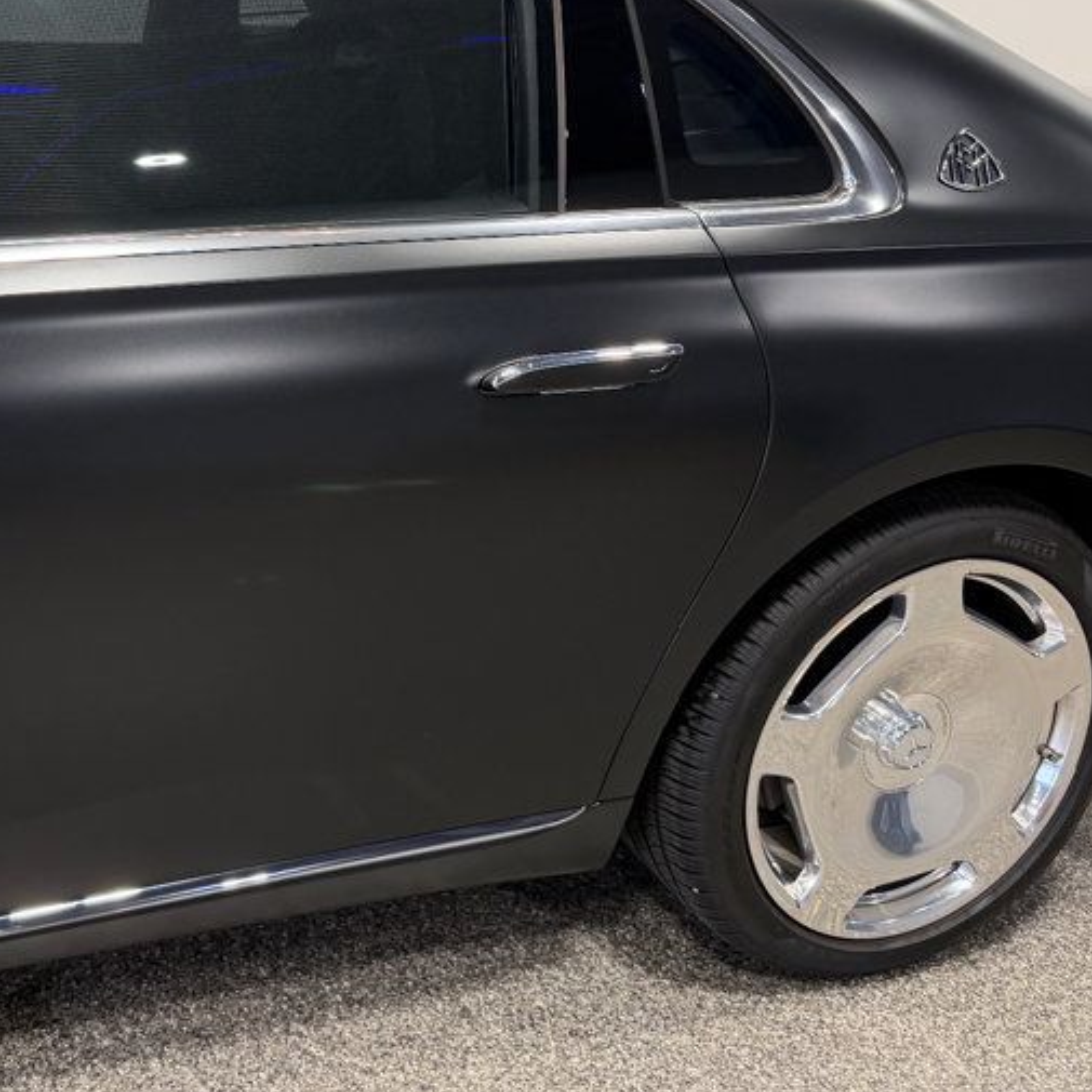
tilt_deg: -17.4
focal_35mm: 43
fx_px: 1535
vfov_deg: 38.7
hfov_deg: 37.6
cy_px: 365
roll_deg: -1.6
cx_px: 199
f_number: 1.78
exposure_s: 1/144
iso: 125
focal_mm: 6.76
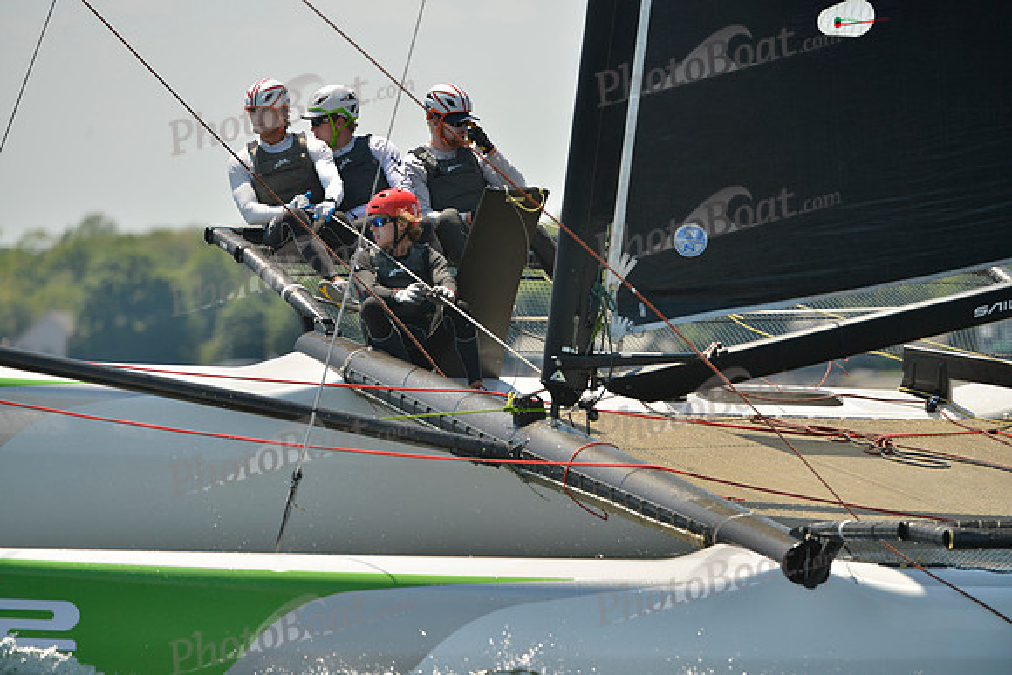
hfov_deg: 6.1
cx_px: 506
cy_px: 338
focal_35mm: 340
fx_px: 9560
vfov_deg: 4.0
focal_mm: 340
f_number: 5.6
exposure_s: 1/1250
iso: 280
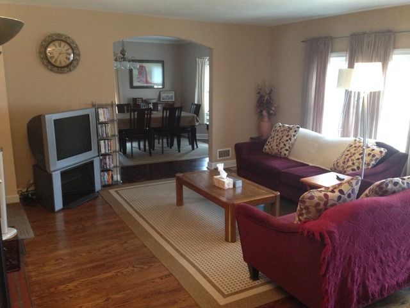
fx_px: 391
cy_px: 154
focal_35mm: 33
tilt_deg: -12.7
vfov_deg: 42.9
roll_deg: +0.0
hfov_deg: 55.4
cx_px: 205
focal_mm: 4.12
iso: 320
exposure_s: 1/17
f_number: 2.4
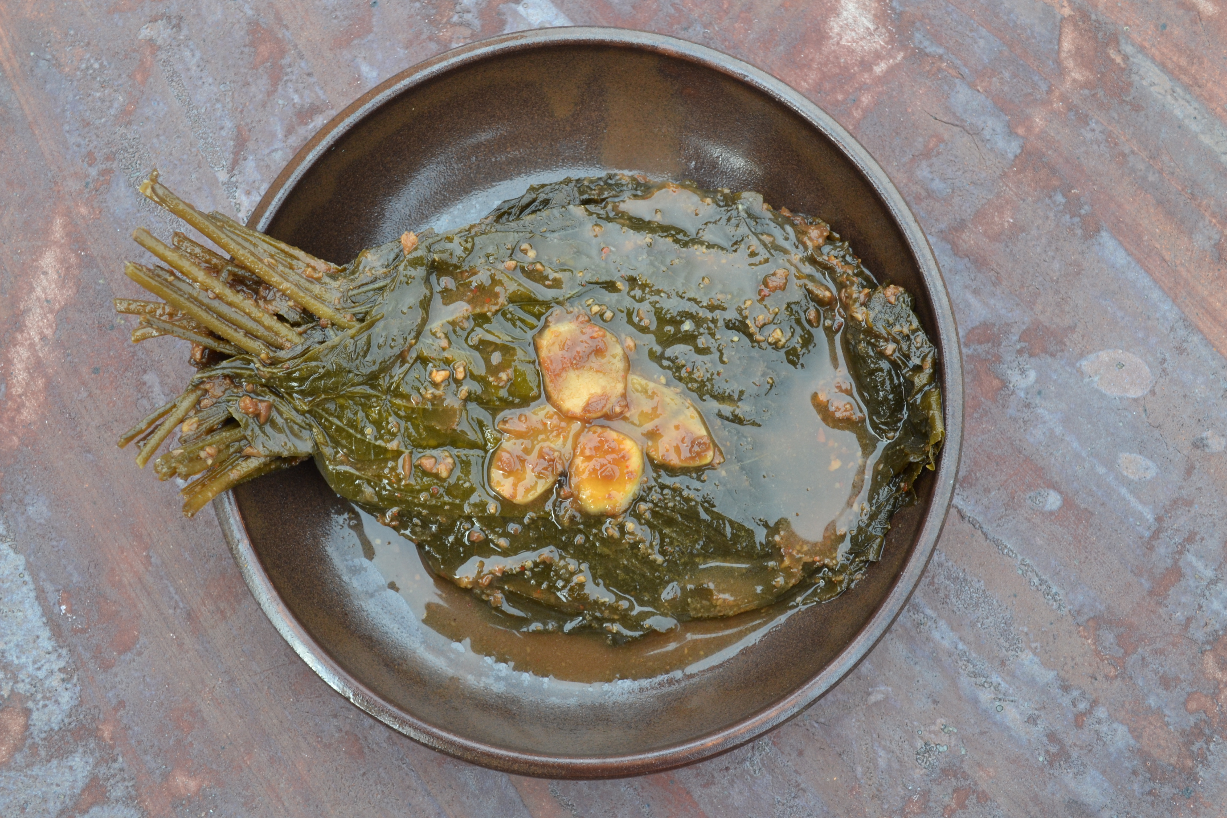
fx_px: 1329
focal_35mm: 39
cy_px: 409
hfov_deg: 49.6
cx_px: 614
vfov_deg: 34.2
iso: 400
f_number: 8
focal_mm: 26
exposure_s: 1/80
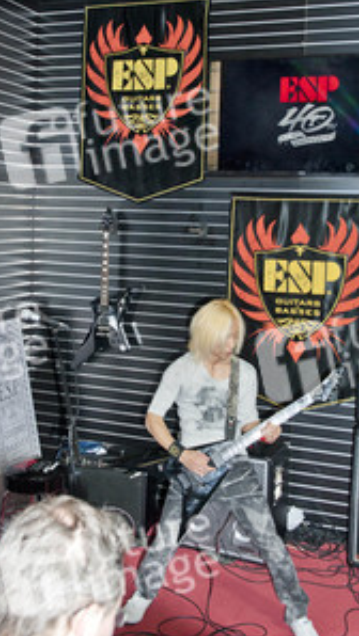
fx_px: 760
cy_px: 245
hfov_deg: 26.6
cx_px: 172
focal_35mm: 45
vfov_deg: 45.1
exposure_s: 1/320
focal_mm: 32
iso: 500
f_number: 5
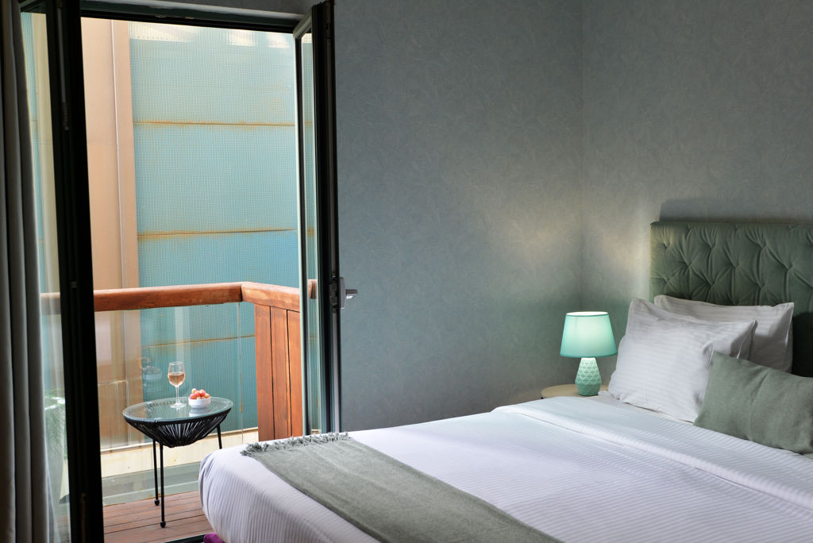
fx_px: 949
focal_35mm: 42
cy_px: 272
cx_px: 406
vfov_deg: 31.9
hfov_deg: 46.4
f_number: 5.6
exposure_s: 1/80
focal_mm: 42
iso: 400
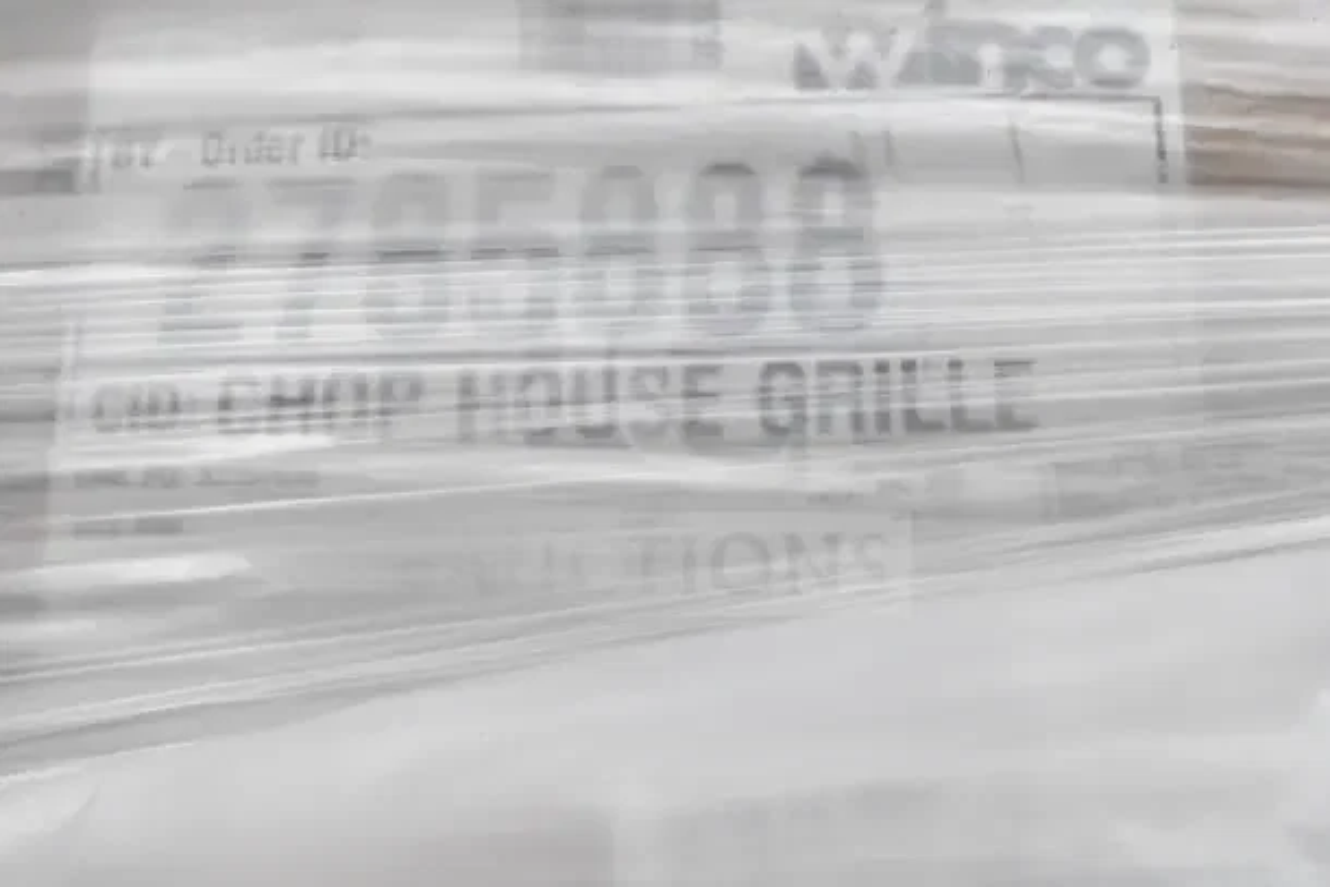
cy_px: 444
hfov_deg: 47.9
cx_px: 665
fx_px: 1497
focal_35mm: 40
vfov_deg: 33.0
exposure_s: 1/1250
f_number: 18
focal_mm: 27
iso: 6400
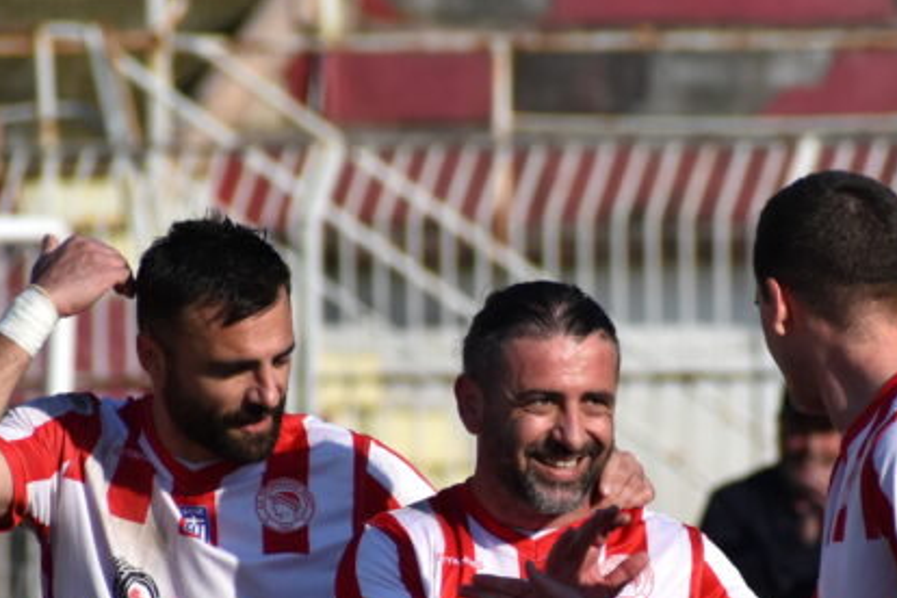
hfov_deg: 1.8
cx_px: 518
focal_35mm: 1130
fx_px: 28154
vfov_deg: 1.2
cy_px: 457
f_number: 8
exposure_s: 1/2000
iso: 400
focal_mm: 260
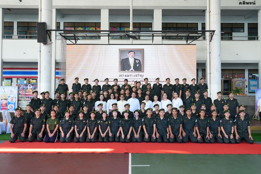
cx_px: 130
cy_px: 87
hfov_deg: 55.1
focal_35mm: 34
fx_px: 250
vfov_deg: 38.4
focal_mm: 23
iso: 800
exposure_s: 1/125
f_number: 5.6
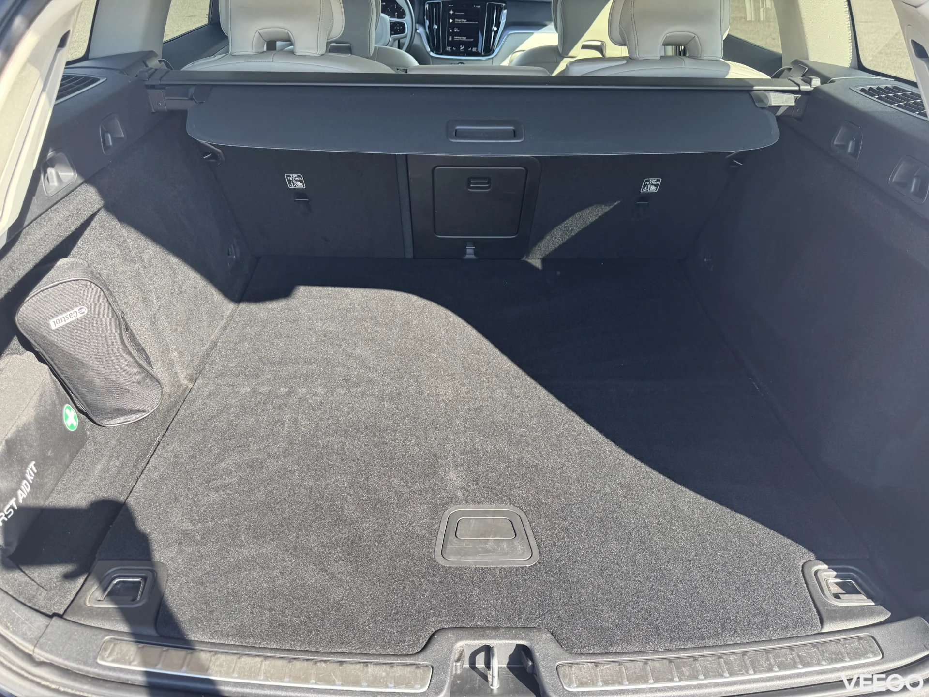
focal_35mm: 24
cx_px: 464
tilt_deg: -35.0
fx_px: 644
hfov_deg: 71.6
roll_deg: -0.2
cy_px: 348
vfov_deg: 56.8
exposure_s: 1/325
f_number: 1.78
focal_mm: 6.76
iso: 80
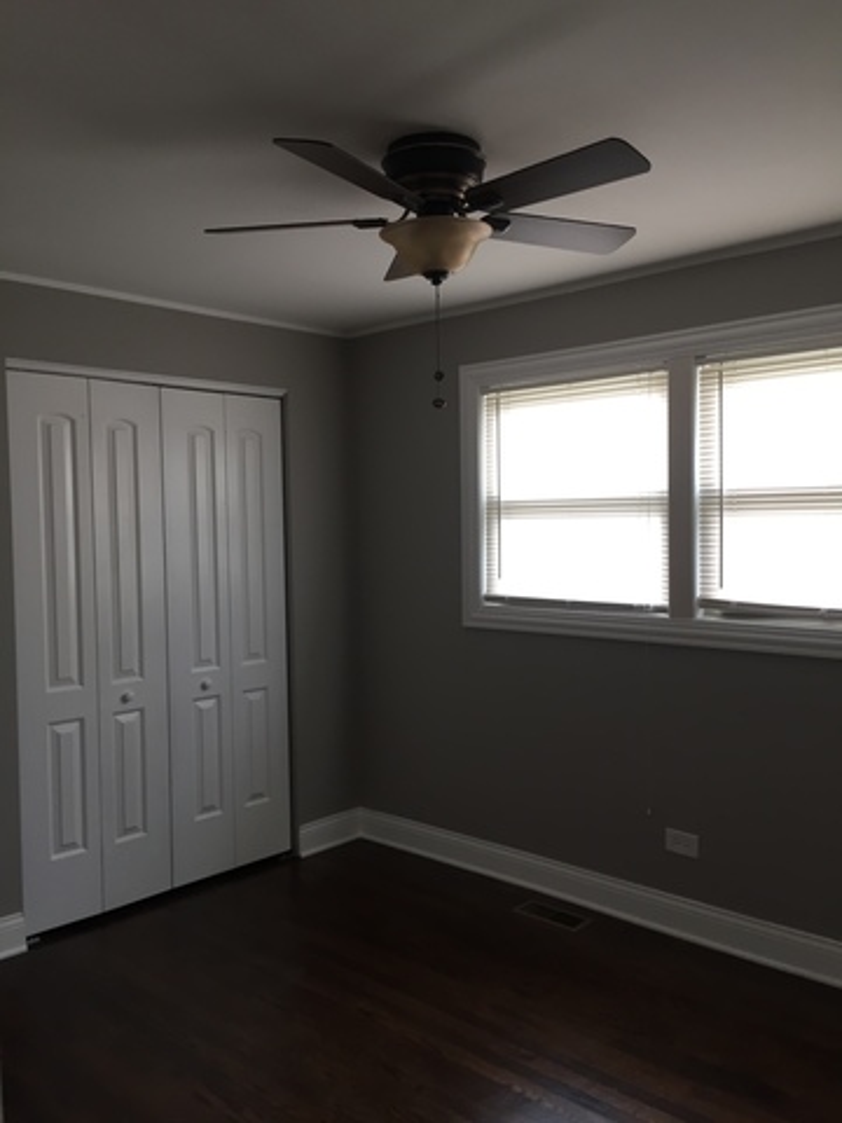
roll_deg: +1.5
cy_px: 562
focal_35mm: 29
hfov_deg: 48.2
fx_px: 941
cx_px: 421
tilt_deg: -0.2
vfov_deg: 61.7
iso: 32
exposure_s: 1/30
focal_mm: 4.15
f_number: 2.2
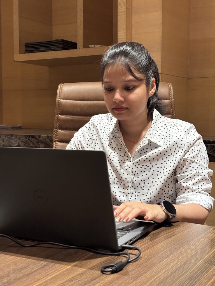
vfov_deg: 36.8
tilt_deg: -3.6
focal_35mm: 52
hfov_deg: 28.0
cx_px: 108
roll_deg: -1.5
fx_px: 431
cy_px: 143
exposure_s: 1/25
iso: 320
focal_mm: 5.96
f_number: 1.6
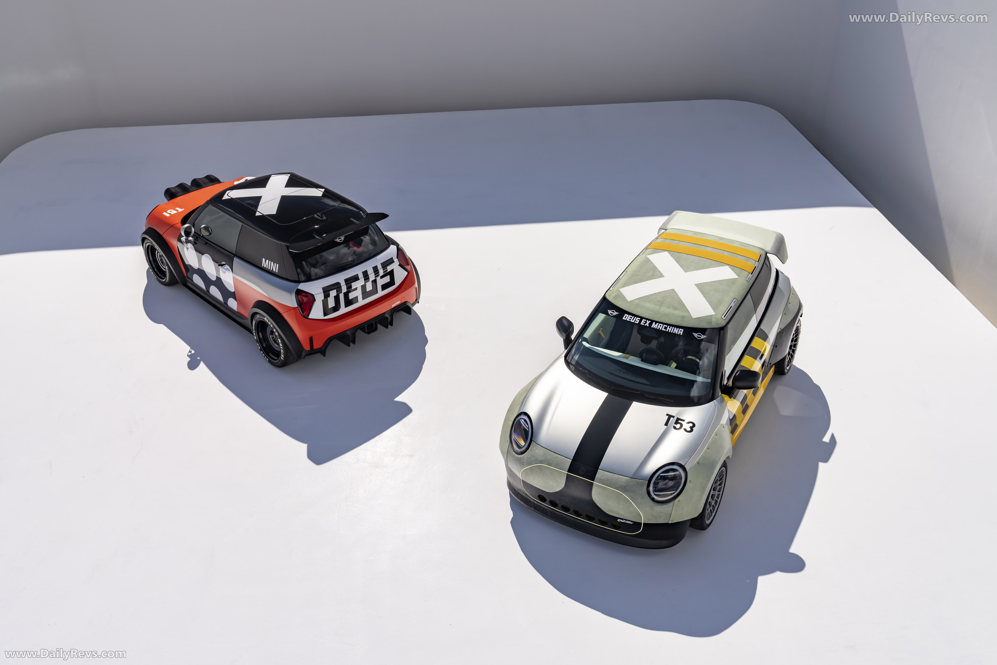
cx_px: 498
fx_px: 914
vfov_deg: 40.0
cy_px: 332
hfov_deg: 57.2
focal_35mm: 33
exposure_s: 1/160
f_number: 9
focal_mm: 33
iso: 100
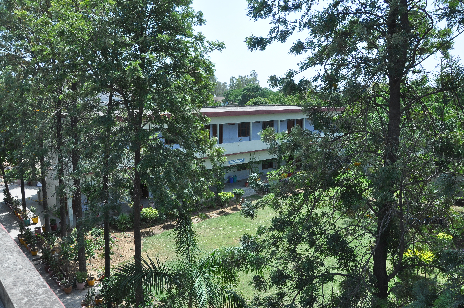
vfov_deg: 47.8
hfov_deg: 67.4
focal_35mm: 27
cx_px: 232
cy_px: 154
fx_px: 348
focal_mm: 18
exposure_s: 1/400
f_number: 7.1
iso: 250
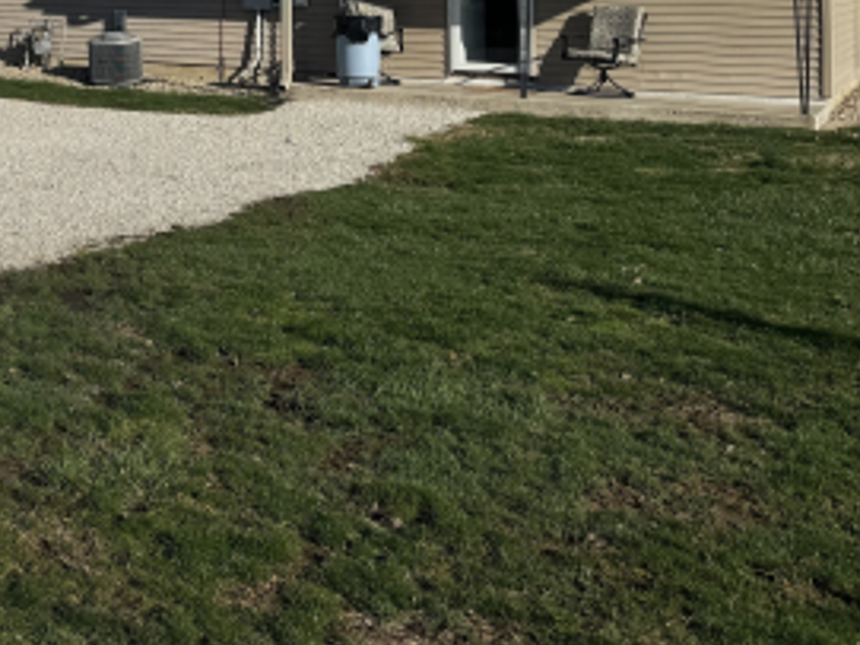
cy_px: -92
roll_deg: -1.3
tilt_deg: +2.6
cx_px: -129
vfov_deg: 23.1
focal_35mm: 59
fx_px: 1465
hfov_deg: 29.0
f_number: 1.78
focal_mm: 6.76
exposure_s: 1/7937
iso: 80
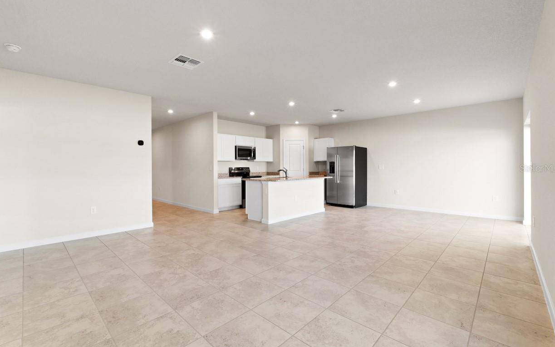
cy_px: 168
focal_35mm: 16
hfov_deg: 97.8
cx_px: 272
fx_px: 242
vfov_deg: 71.3
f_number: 9
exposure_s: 1/8
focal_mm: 10
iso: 200
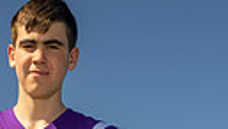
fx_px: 860
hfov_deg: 14.9
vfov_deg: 7.8
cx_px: 14
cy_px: 346
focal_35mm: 142
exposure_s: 1/125
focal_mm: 39
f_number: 5.6
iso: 100
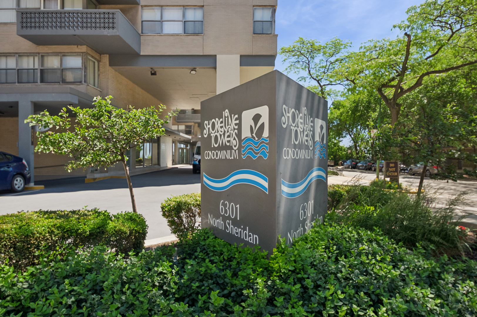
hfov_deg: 78.6
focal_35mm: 22
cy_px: 158
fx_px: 291
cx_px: 238
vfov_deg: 57.1
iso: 400
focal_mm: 15
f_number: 8
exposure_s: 1/500
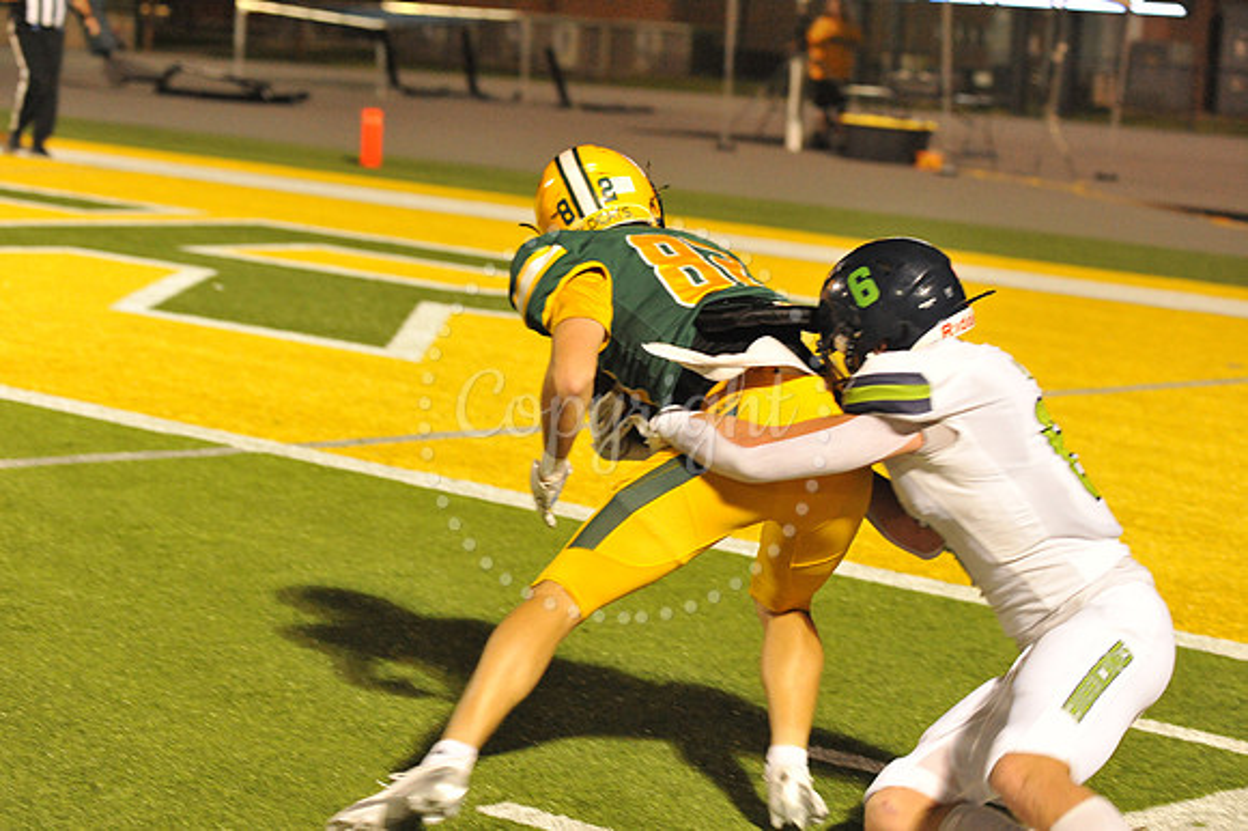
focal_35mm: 92
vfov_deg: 14.8
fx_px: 3187
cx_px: 624
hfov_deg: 22.2
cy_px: 416
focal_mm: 92
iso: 6400
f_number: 4
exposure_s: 1/320
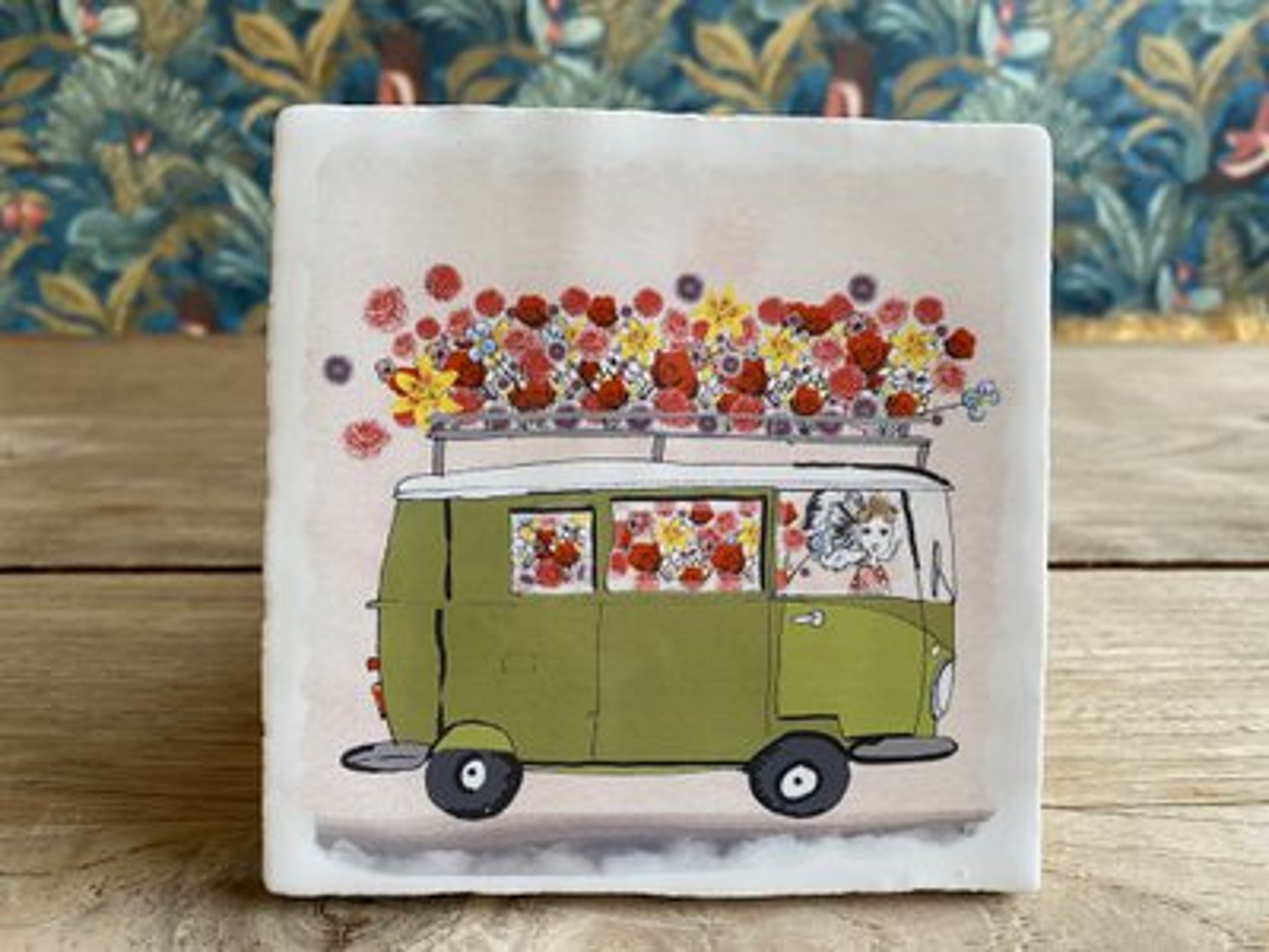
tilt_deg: -17.3
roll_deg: -1.1
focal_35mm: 26
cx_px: 634
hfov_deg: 67.3
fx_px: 953
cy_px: 476
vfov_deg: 53.1
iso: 80
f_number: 1.8
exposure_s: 1/50
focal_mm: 4.25
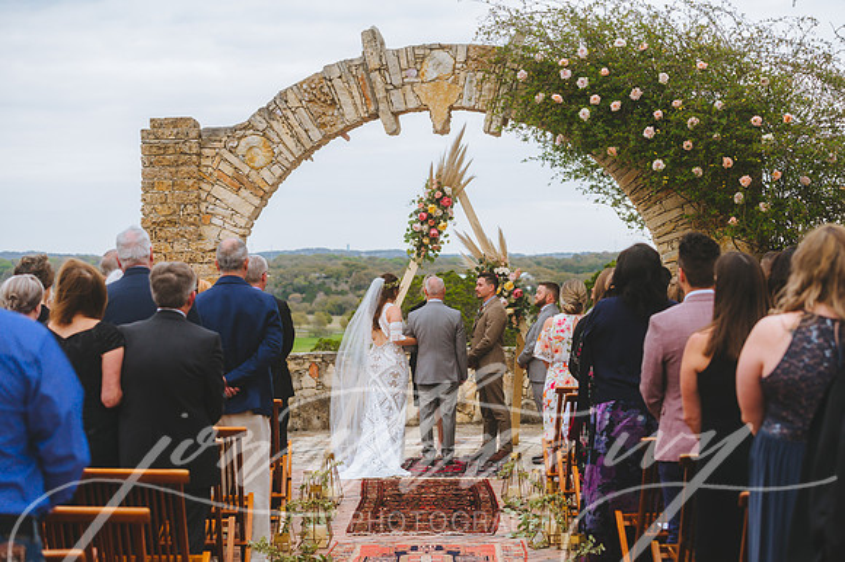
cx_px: 422
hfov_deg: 28.9
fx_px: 1642
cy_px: 281
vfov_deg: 19.4
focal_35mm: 70
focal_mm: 70
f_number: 2.8
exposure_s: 1/1000
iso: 1250
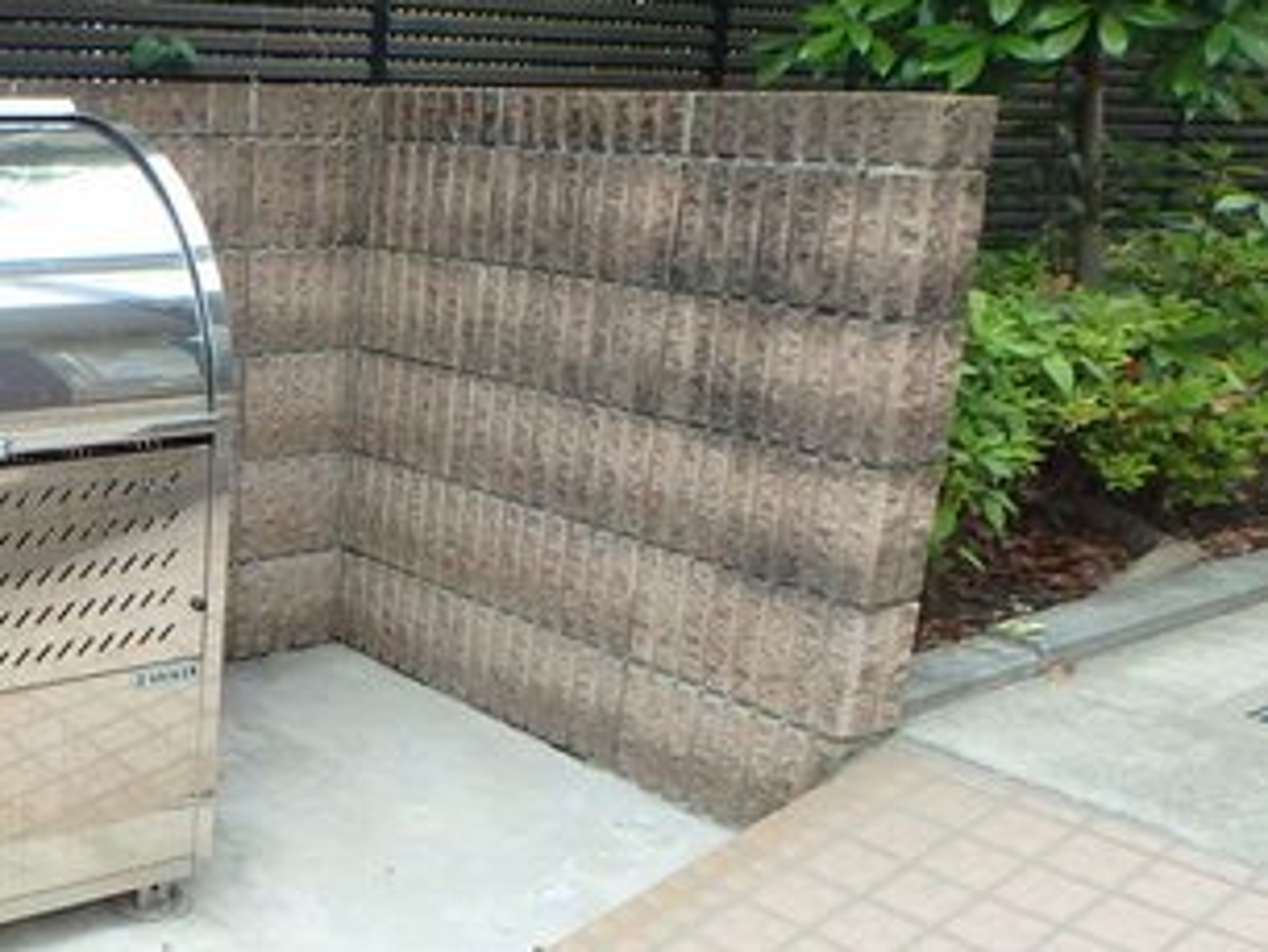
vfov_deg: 32.8
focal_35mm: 44
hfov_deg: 38.1
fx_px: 1612
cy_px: 557
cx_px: -4
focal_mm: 3.7
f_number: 3.5
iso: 125
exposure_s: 1/160
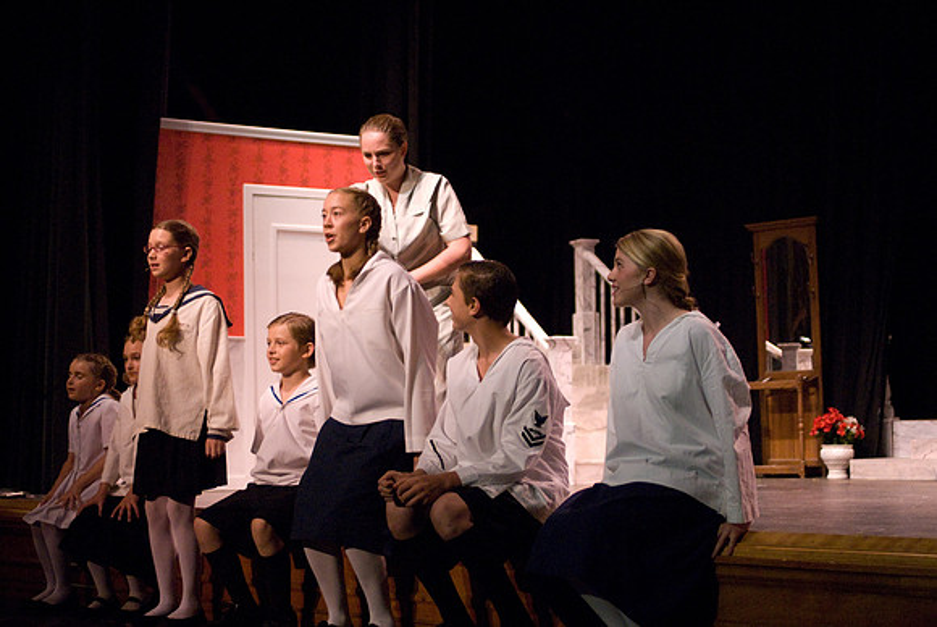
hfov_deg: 35.0
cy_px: 314
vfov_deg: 23.8
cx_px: 468
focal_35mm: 57
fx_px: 1485
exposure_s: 1/160
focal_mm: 38
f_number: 2.8
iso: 1600
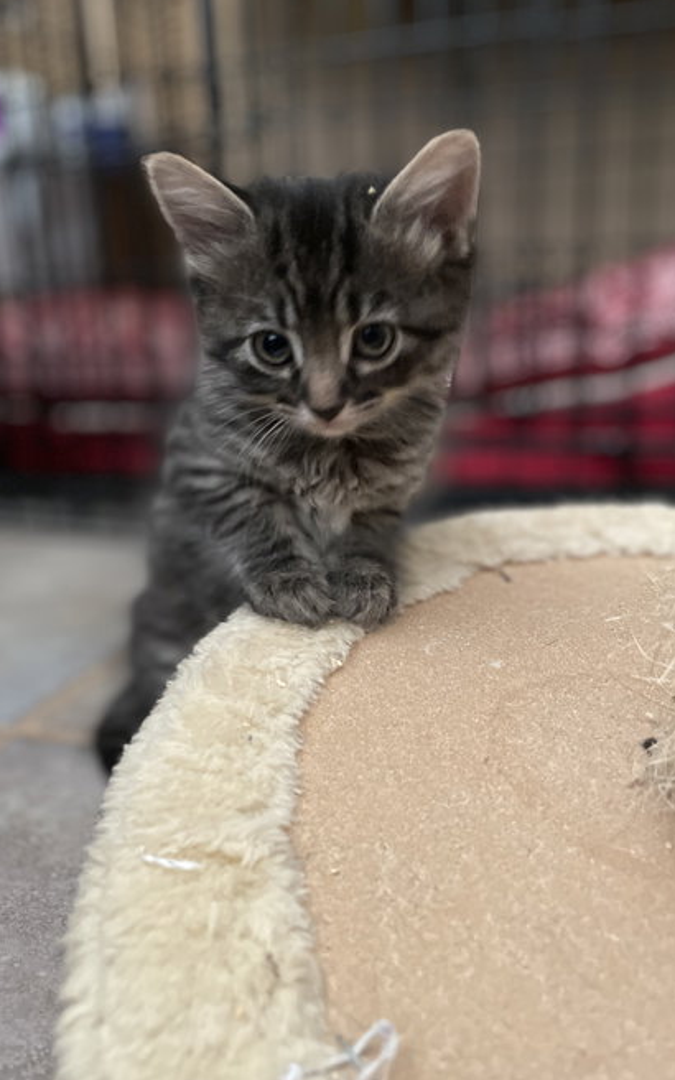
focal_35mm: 28
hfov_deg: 44.5
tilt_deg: -15.5
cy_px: 541
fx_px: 824
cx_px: 333
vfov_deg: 66.5
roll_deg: +1.2
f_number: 1.6
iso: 640
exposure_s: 1/30
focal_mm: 4.2
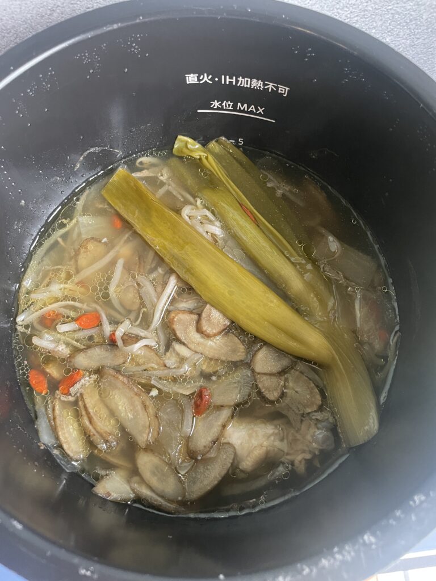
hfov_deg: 53.1
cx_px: 218
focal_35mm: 26
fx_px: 437
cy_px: 290
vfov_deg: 67.3
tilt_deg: -72.5
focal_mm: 4.2
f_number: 1.6
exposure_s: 1/60
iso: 250
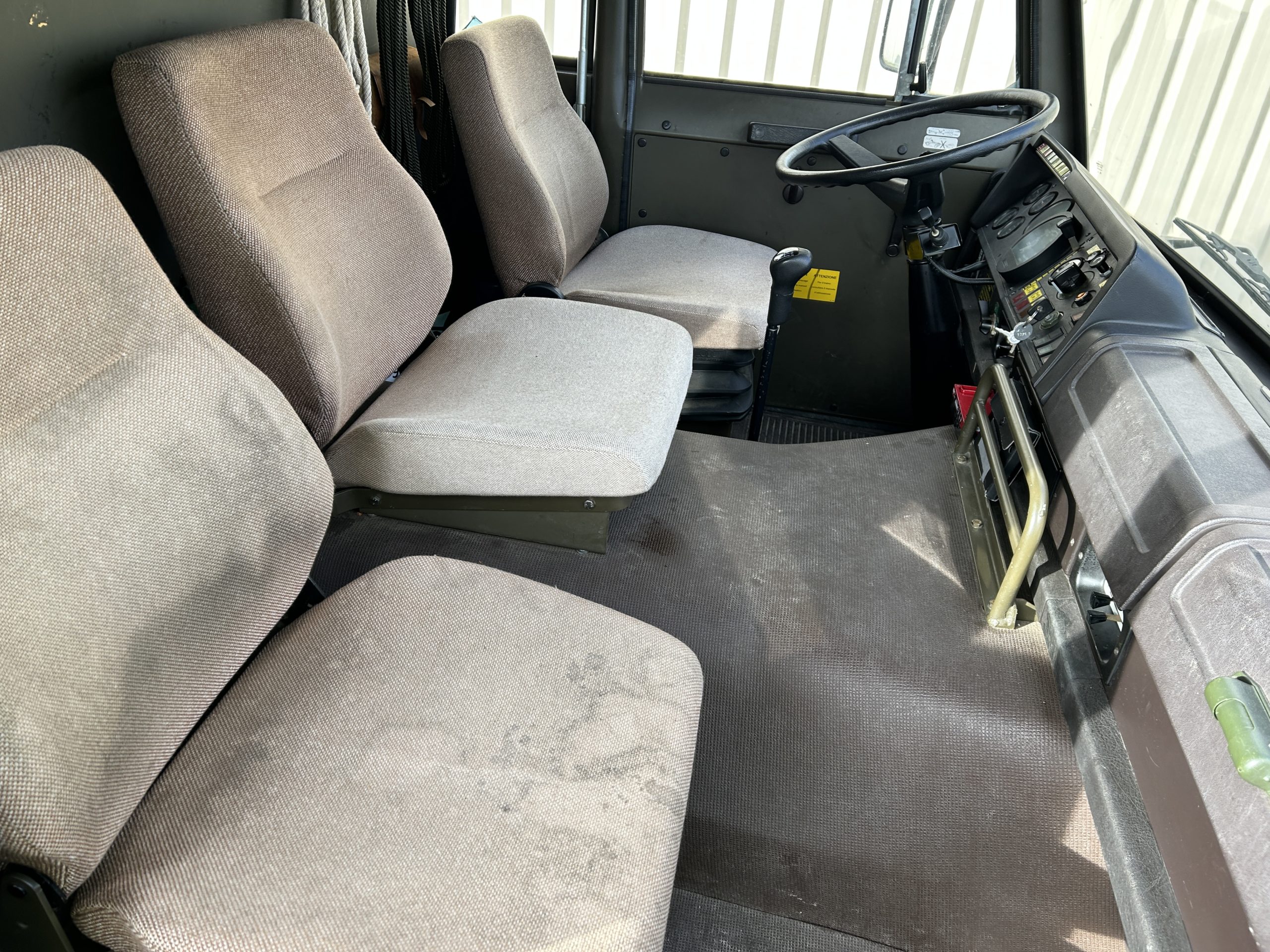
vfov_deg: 53.1
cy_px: 476
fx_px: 954
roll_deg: -6.3
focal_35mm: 26
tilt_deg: -30.8
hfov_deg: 67.3
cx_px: 635
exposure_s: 1/153
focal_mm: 5.7
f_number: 1.5
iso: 40
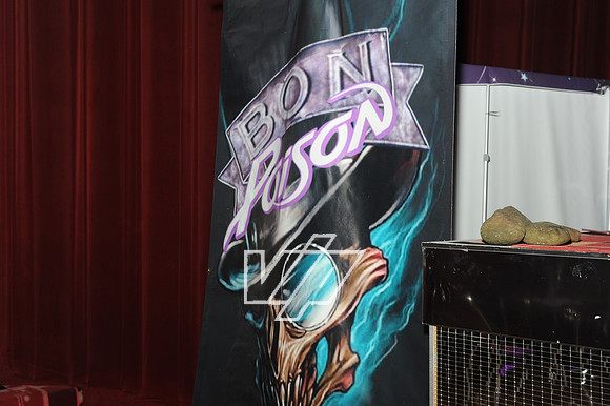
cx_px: 305
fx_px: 847
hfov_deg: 39.6
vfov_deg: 27.0
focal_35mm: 50
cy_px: 203
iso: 320
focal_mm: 50
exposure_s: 1/40
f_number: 6.3
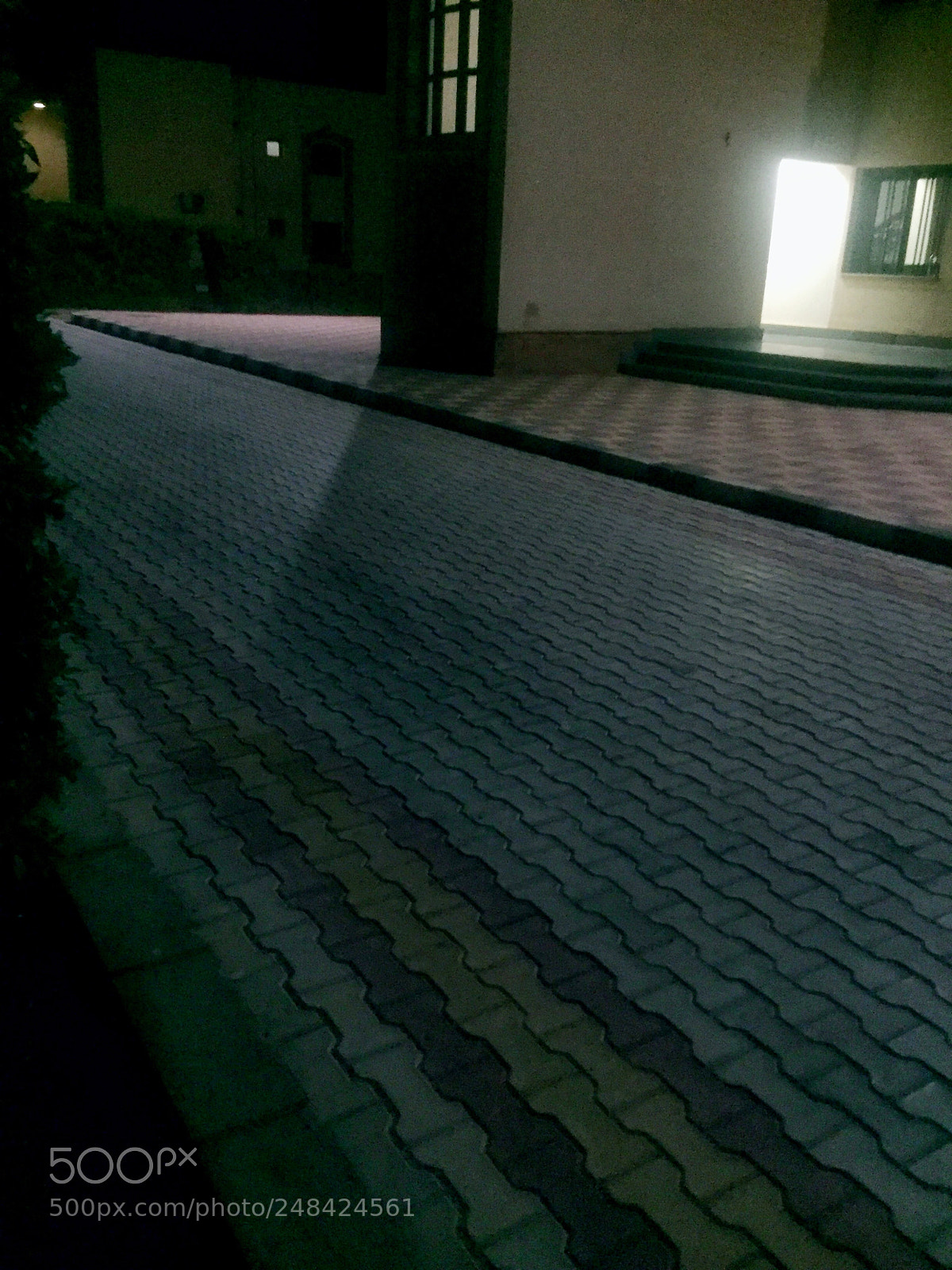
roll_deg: -2.3
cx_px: 476
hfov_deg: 48.2
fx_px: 1063
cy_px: 635
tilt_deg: -17.8
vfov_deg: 61.7
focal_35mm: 29
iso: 250
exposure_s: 1/20
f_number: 2.2
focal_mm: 4.15
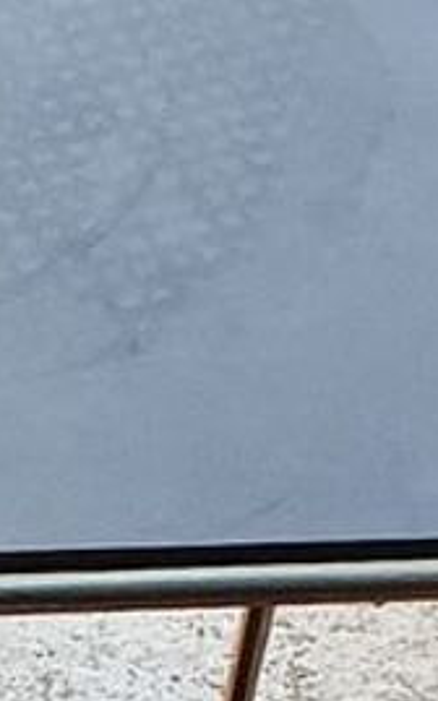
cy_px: 817
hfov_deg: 14.9
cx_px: -120
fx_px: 1605
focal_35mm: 84
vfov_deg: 22.9
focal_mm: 1.65
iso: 83
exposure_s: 1/50
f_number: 2.2
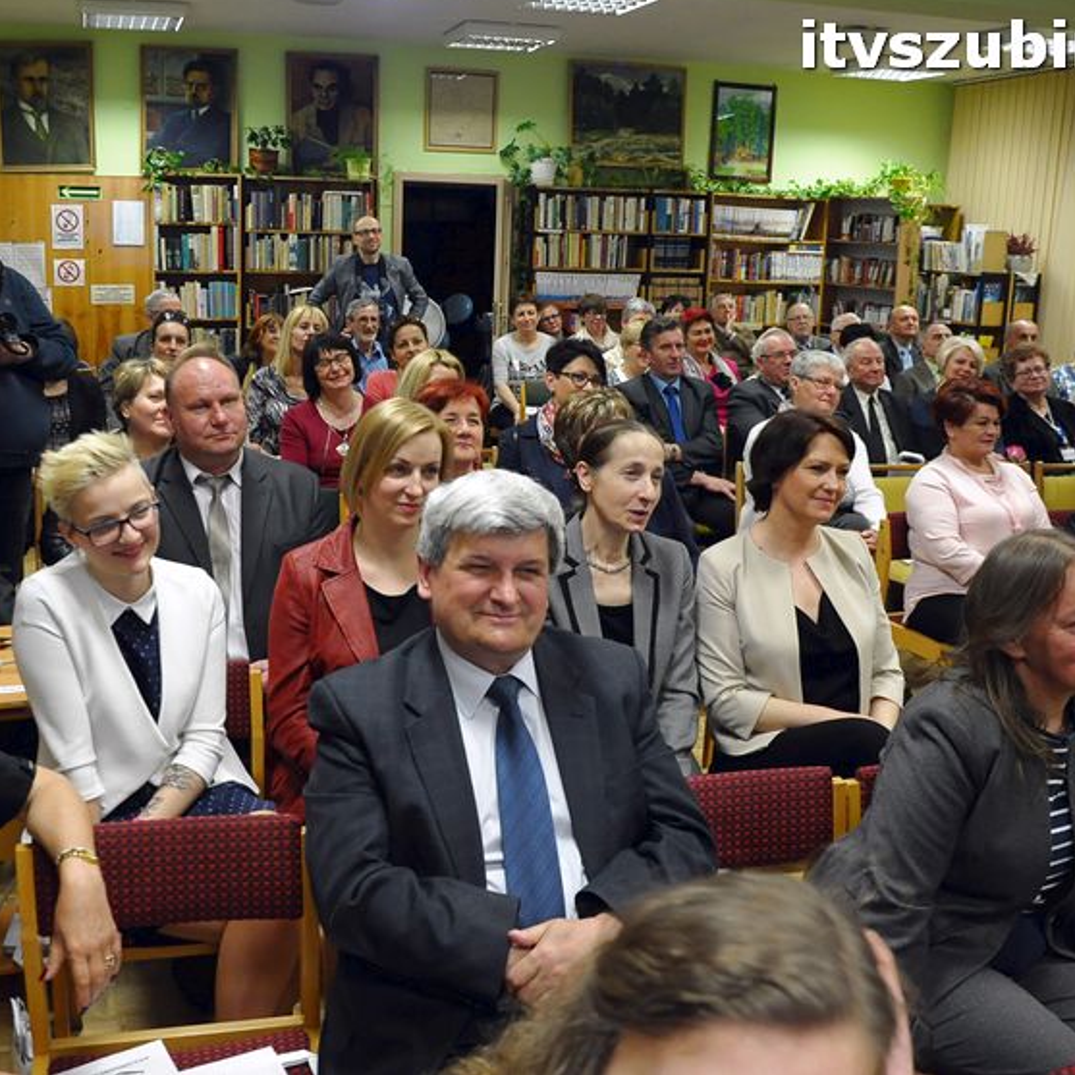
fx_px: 1230
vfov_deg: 47.2
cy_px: 532
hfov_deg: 46.9
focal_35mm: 35
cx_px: 415
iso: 1600
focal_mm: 18
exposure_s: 1/80
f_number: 4.5
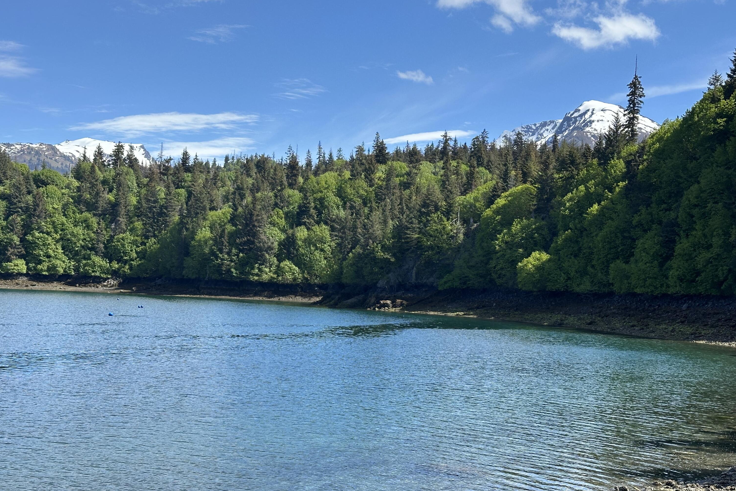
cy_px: 268
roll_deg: -1.1
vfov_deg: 27.0
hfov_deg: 39.6
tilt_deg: +1.8
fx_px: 1022
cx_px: 368
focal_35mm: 50
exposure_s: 1/3597
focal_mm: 6.86
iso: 64
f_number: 1.78
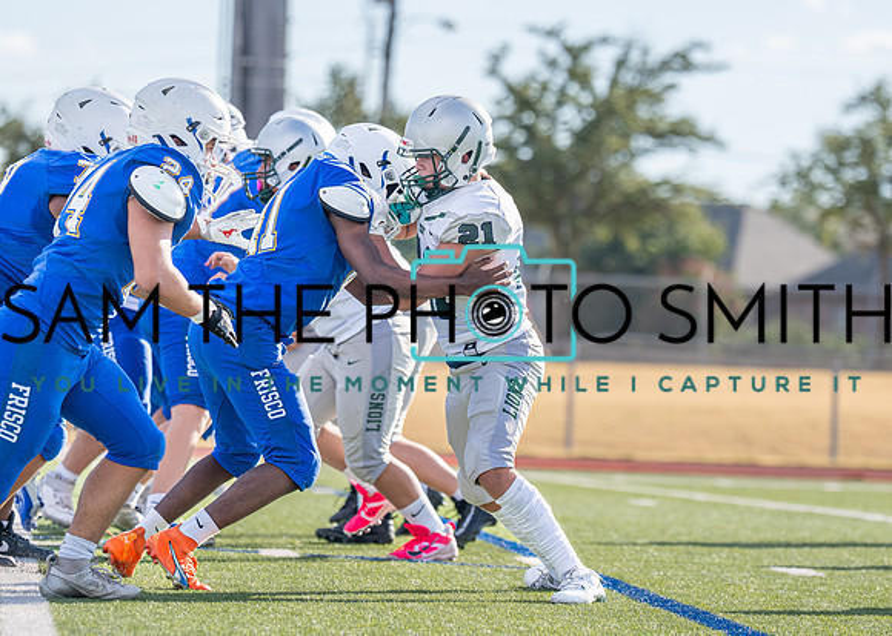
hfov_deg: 8.8
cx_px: 360
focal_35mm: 230
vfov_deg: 6.3
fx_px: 5816
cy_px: 359
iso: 100
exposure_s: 1/2000
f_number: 2.8
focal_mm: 135
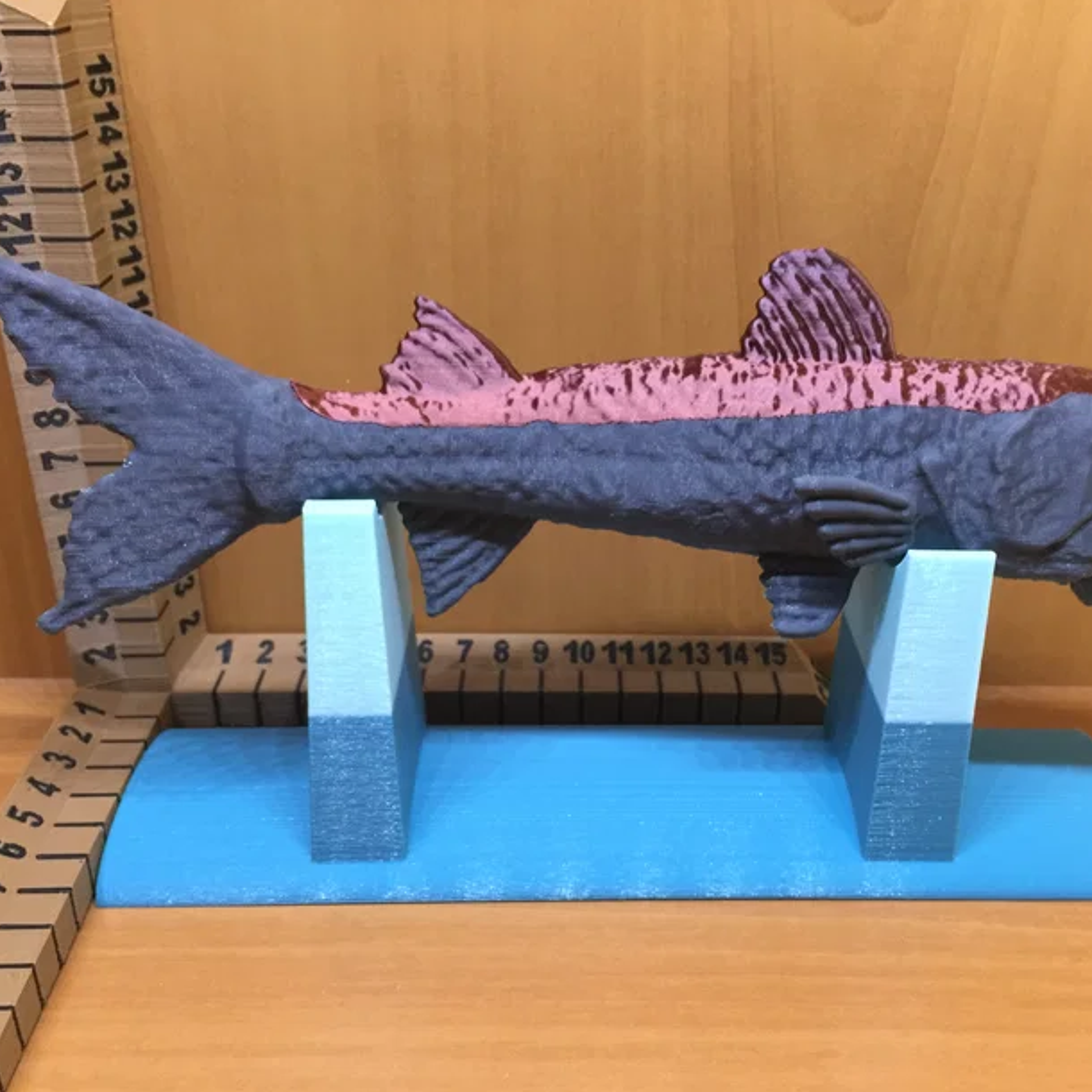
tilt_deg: -27.6
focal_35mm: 35
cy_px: 550
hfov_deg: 47.1
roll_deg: -2.4
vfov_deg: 47.2
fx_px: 1249
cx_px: 631
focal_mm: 4.15
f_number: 2.2
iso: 125
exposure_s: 1/15
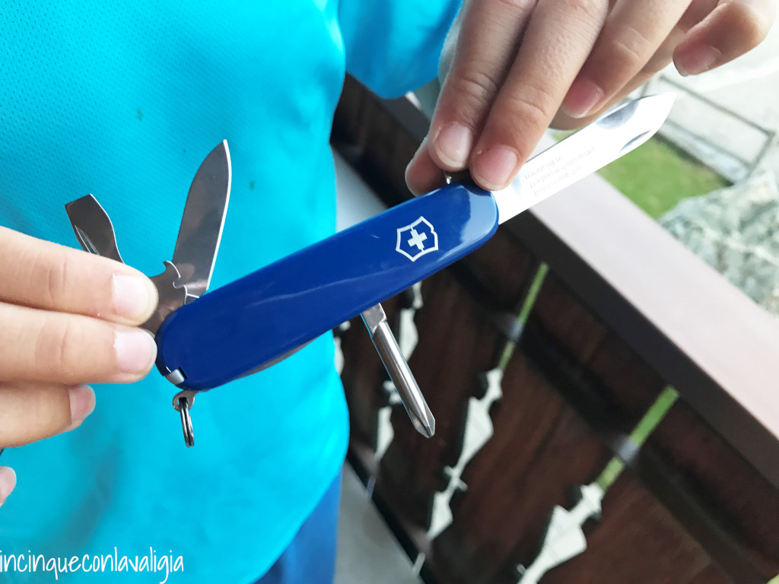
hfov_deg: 63.4
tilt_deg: -45.0
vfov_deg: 49.7
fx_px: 630
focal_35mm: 28
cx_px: 390
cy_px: 292
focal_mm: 3.99
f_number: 1.8
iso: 50
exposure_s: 1/17
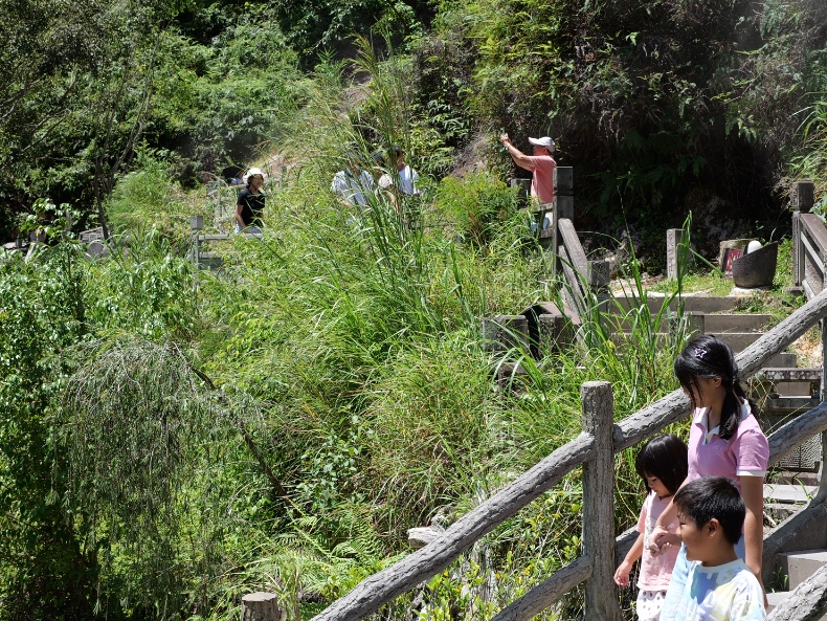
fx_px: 1721
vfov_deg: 20.5
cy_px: 311
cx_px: 559
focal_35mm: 72
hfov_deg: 26.9
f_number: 6.3
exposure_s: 1/200
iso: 100
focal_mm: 37
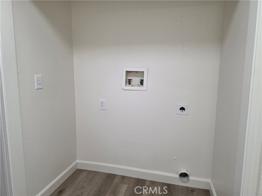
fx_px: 174
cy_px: 98
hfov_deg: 73.9
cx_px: 131
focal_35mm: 23
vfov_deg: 58.9
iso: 64
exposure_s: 1/120
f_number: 1.4
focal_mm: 6.5
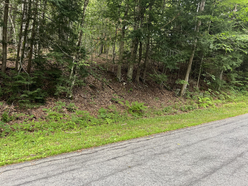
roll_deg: -2.1
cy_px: 93
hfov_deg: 67.3
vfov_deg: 53.1
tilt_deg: -1.9
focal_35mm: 26
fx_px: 186
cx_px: 124
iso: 125
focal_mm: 5.7
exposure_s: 1/103
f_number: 1.5
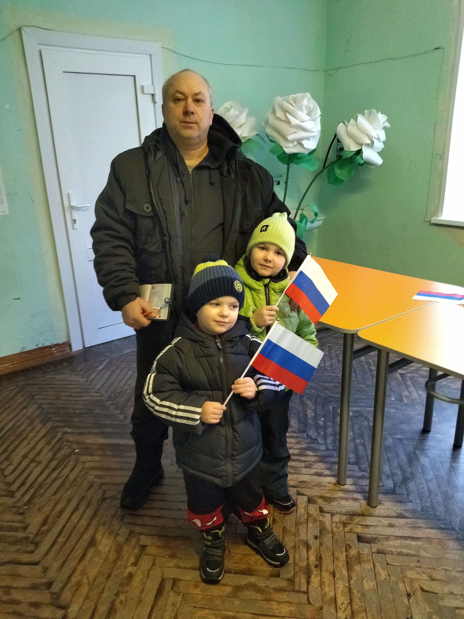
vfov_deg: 65.3
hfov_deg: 51.4
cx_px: 232
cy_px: 310
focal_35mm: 27
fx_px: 483
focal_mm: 4.74
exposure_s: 1/25
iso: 822
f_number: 1.79
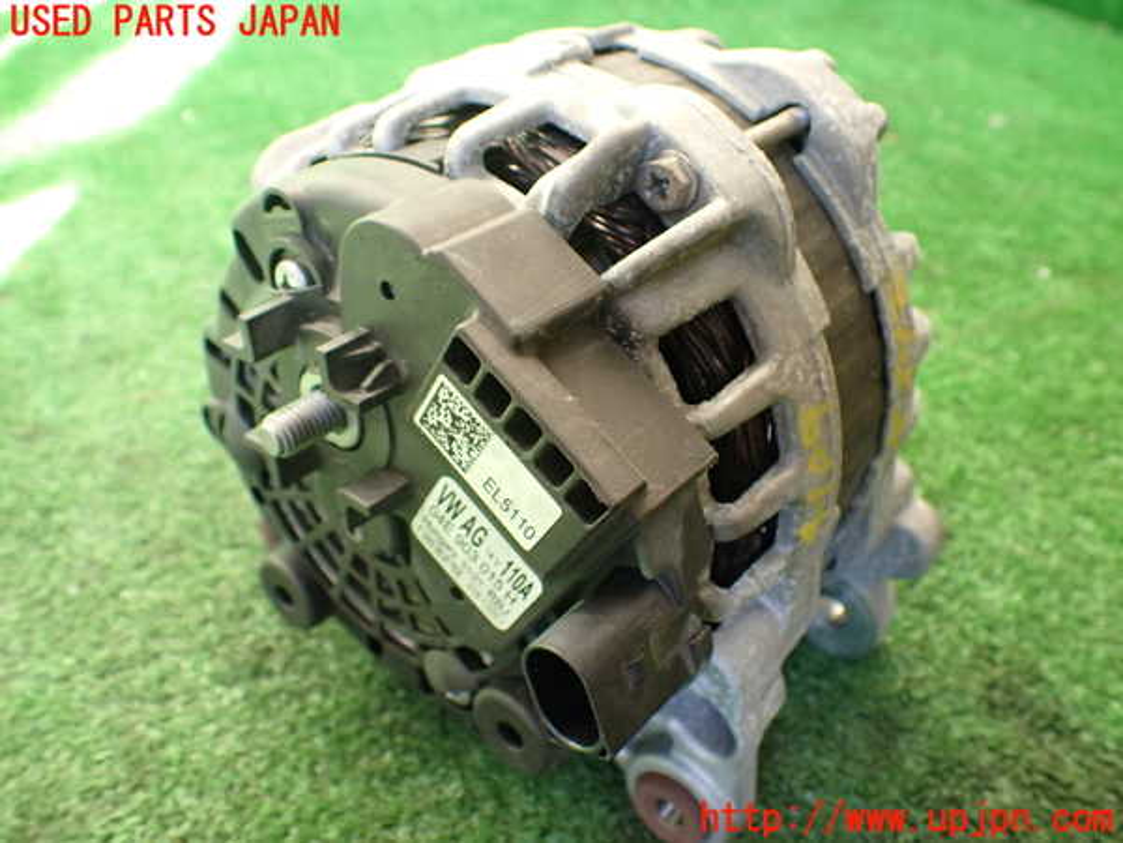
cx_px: 562
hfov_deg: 60.0
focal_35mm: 30
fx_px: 973
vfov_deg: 46.8
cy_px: 422
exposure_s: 1/125
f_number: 2.3
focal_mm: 5.4
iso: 320
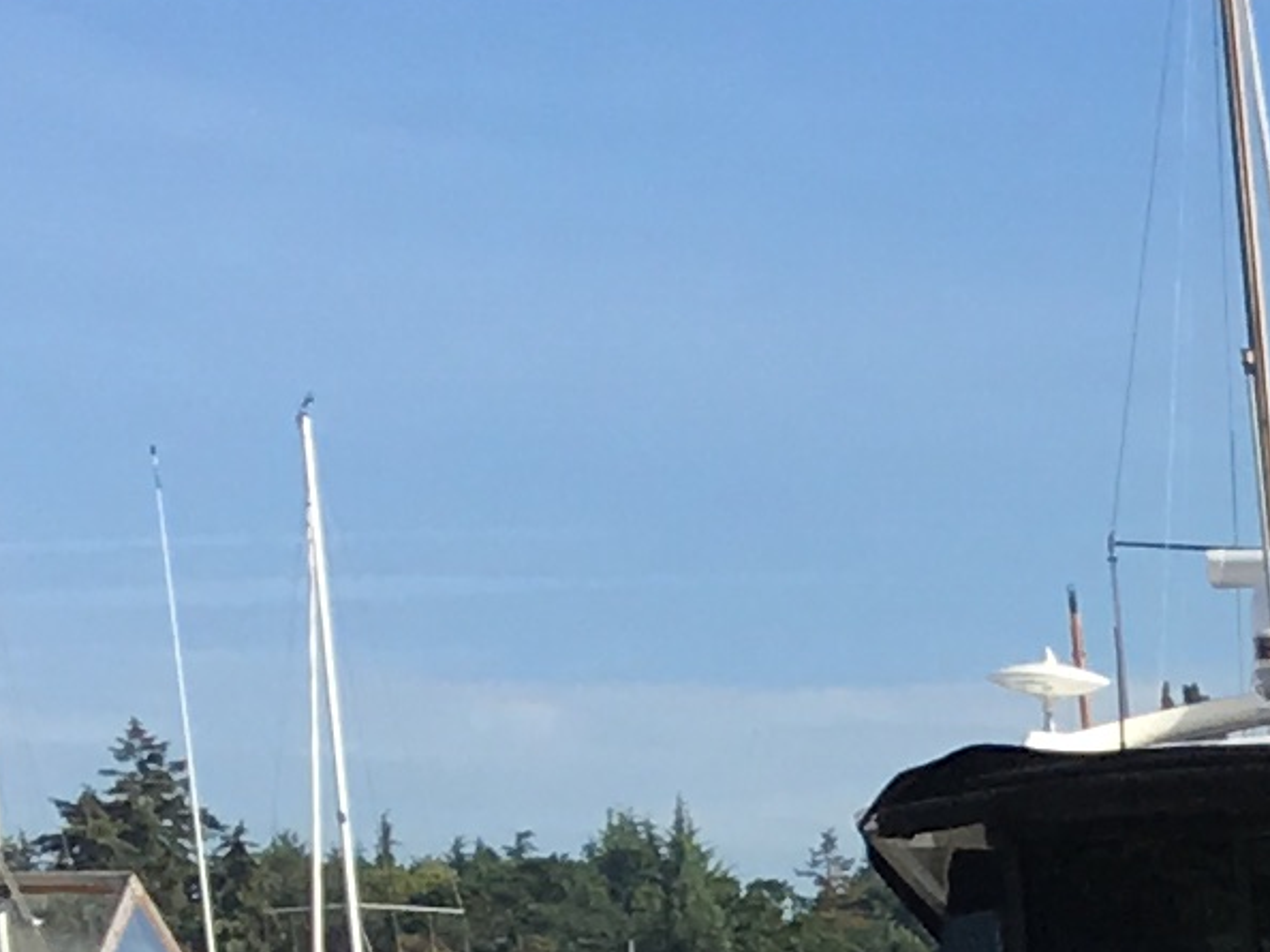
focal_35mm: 197
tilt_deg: -12.5
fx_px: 7225
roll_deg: +1.3
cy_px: 2792
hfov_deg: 9.0
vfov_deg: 6.8
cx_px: 3173
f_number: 2.2
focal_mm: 4.15
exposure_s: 1/1261
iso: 25
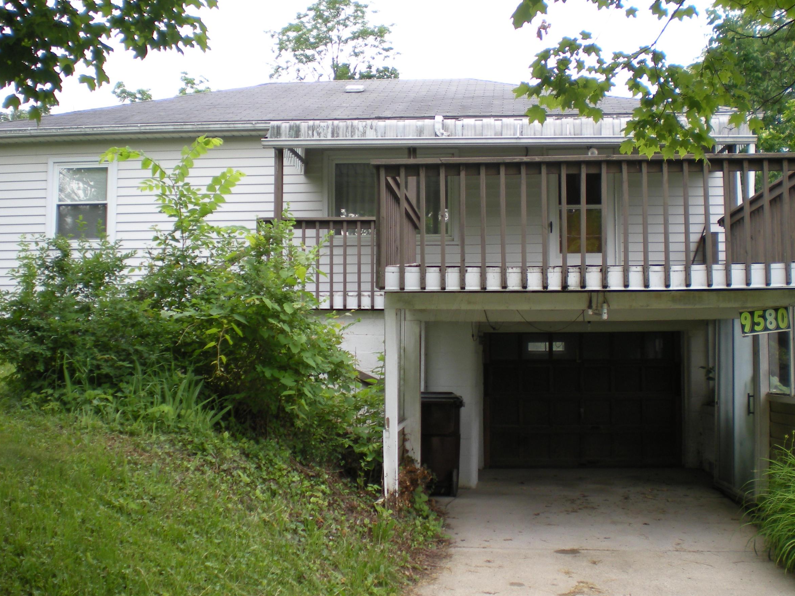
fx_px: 988
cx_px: 435
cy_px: 306
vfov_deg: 33.6
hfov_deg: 43.8
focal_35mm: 43
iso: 64
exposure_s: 1/110
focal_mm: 6.3
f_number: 3.1
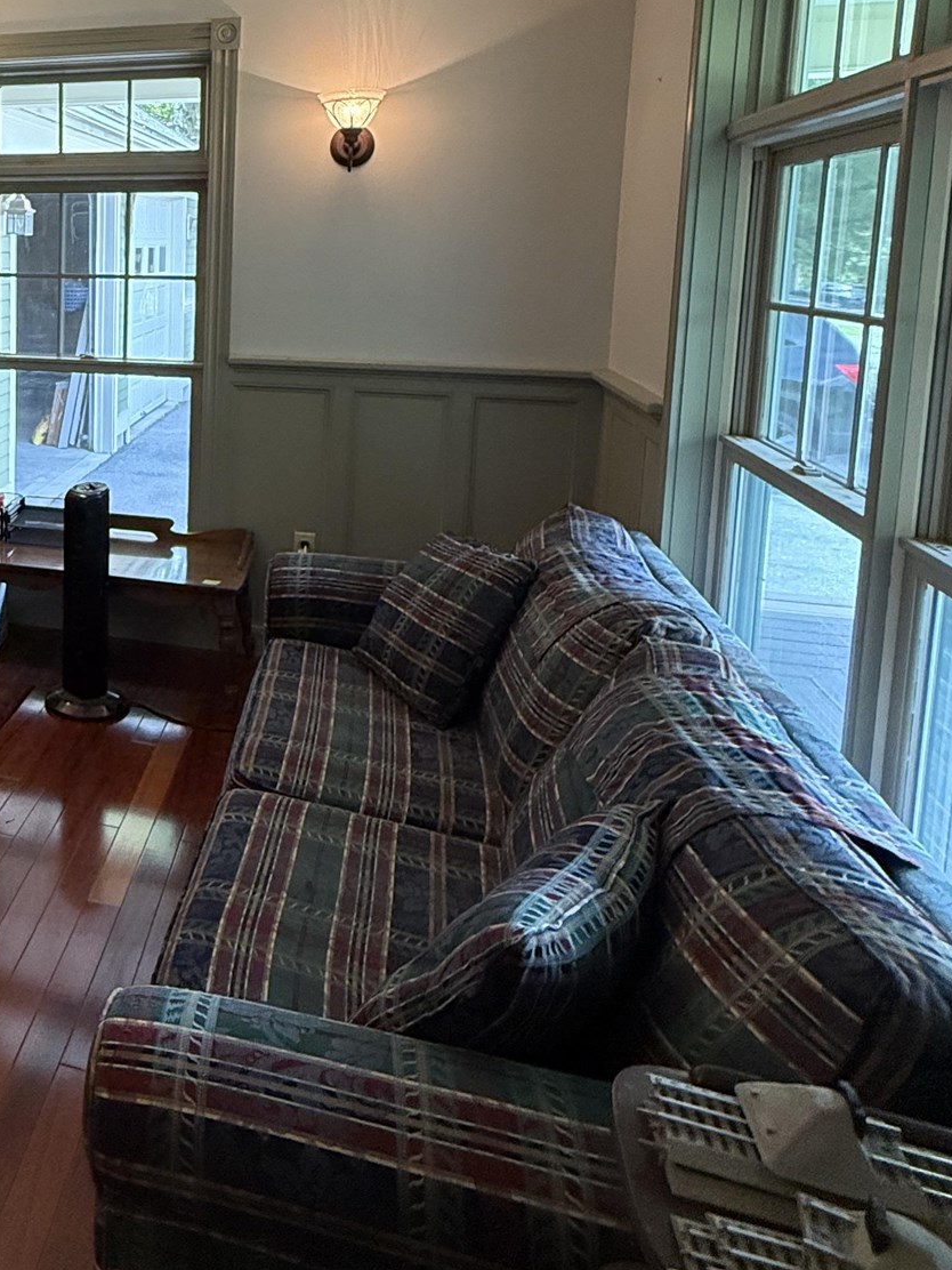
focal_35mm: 29
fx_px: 1063
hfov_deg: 42.2
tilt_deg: -5.2
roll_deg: -1.1
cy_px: 376
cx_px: 14
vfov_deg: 59.5
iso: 400
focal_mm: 2.22
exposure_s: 1/120
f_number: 2.2
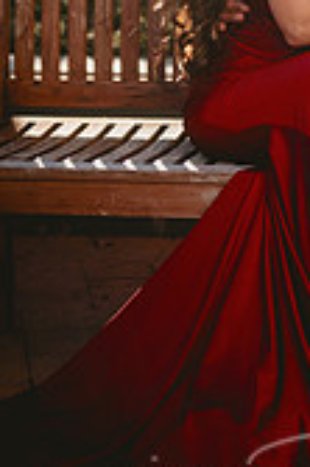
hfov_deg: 10.0
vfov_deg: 14.9
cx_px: 390
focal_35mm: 135
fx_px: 1747
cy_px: -25
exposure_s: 1/6400
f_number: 2
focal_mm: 50
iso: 640
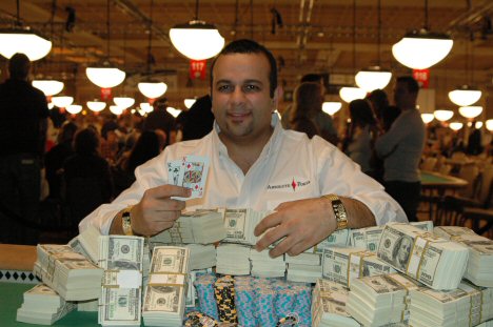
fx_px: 575
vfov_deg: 31.8
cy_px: 164
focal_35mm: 42
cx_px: 246
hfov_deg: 46.4
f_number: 4.5
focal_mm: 28
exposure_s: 1/160
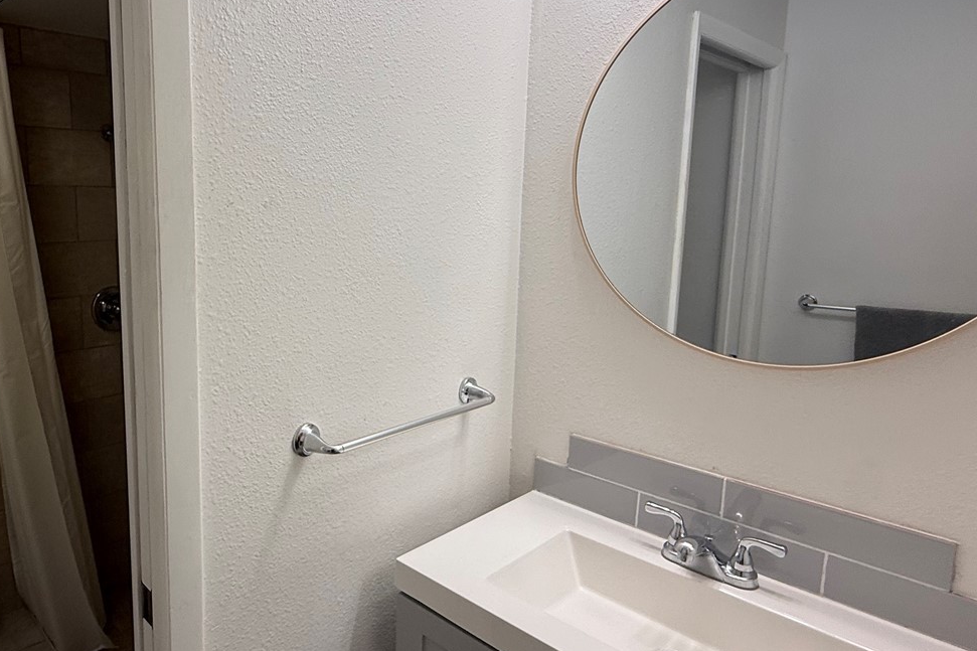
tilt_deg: -7.9
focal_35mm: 24
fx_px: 651
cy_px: 300
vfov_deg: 53.1
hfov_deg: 71.1
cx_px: 309
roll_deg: -0.1
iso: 64
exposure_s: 1/120
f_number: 2.2
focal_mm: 2.22
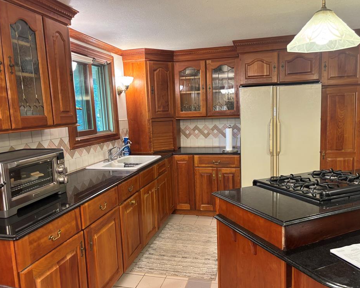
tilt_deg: -7.0
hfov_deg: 62.2
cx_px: 177
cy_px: 147
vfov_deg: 51.5
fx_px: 298
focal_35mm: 28
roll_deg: +0.2
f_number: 1.6
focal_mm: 5.96
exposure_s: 1/60
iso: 200
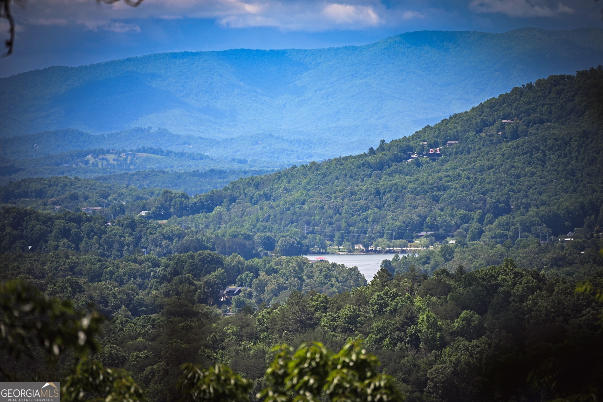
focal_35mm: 300
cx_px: 302
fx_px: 5025
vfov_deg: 4.6
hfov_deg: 6.9
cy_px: 201
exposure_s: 1/500
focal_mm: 300
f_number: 6.3
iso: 125
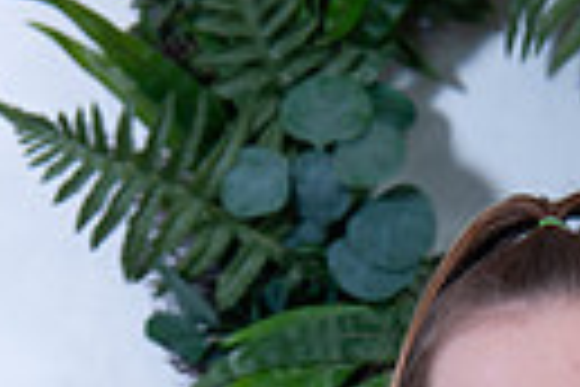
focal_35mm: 167
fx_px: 2690
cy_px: 936
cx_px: 474
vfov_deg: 7.6
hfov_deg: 12.2
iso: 100
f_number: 5.6
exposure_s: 1/125
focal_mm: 48
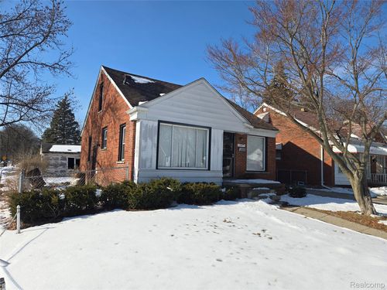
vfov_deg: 58.9
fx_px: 257
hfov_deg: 73.9
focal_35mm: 23
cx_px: 194
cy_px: 145
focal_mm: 5.4
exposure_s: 1/2134
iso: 25
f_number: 1.8
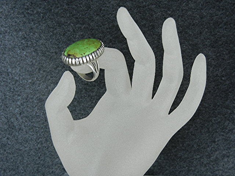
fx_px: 401
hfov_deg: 32.7
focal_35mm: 59
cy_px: 88
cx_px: 118
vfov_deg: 24.8
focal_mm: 10.6
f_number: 4
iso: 432
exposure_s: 1/30
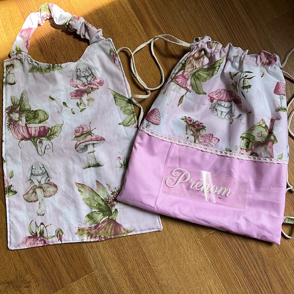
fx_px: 336
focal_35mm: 35
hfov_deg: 47.0
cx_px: 171
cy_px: 150
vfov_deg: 47.2
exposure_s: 1/131
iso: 16
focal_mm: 3
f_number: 1.8
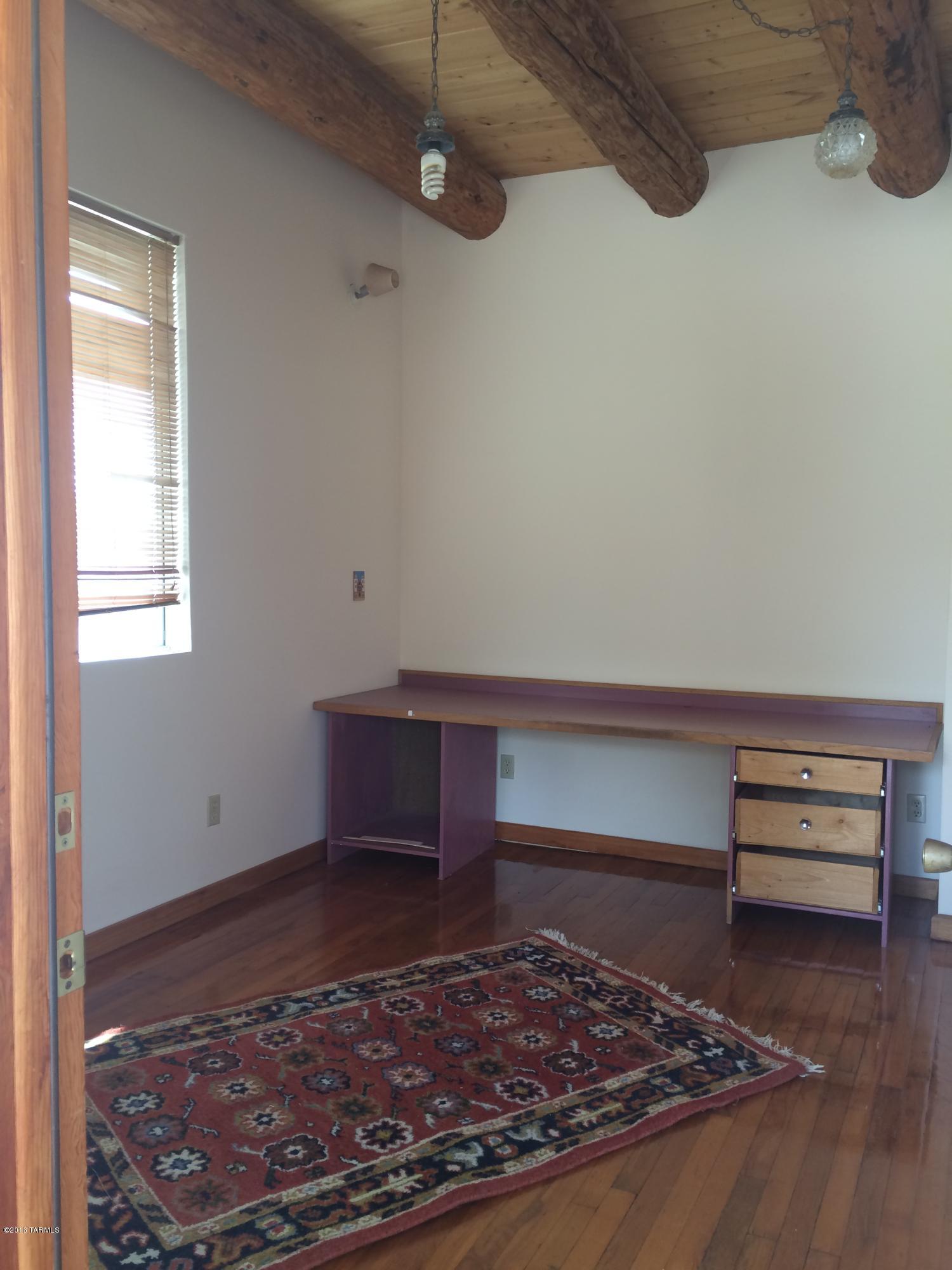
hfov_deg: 48.2
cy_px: 635
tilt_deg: -3.4
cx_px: 476
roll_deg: +1.9
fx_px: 1063
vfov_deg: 61.7
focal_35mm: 29
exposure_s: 1/30
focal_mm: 4.15
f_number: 2.2
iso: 40
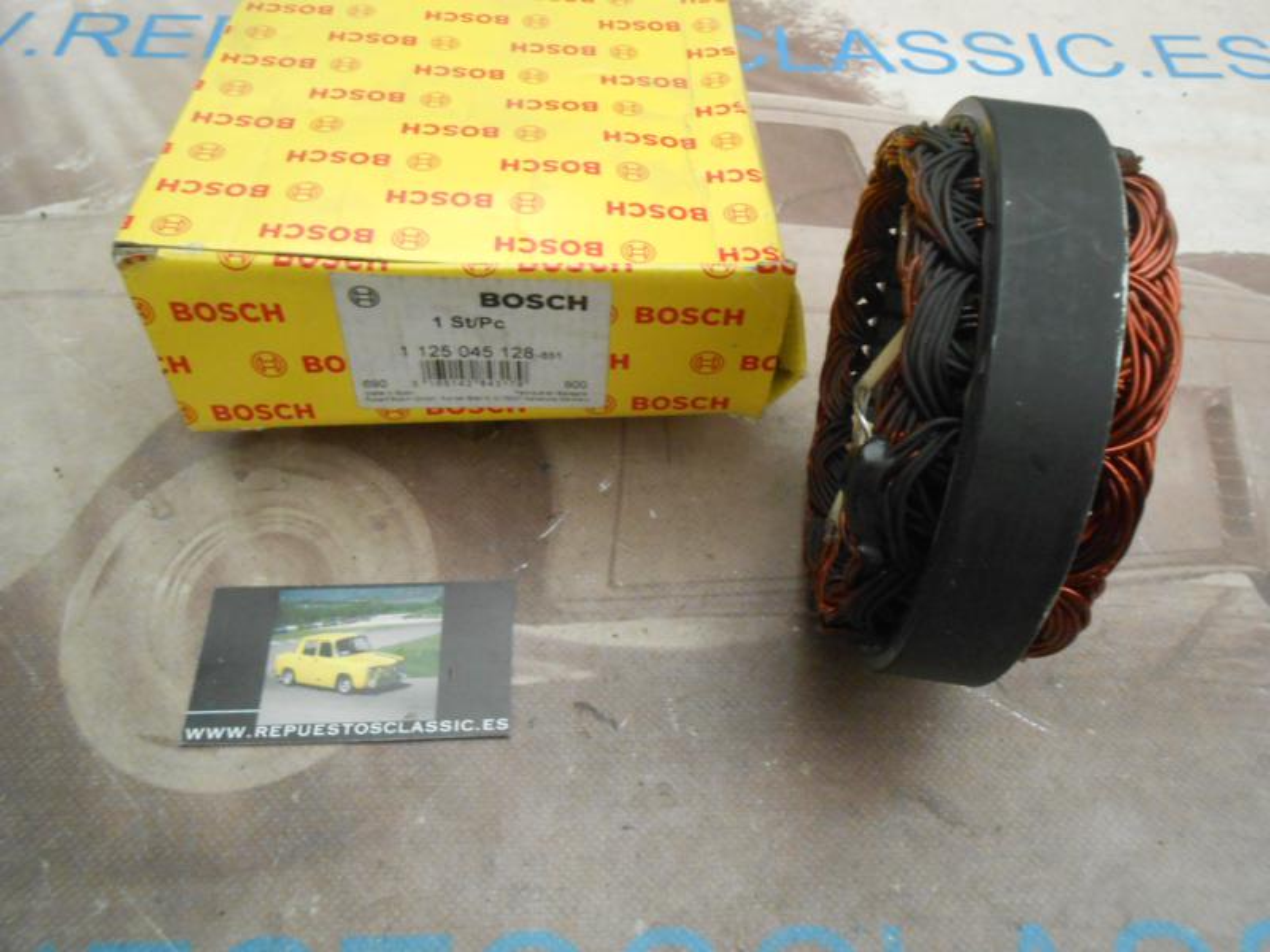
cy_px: 476
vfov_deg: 53.1
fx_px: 954
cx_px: 635
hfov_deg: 67.3
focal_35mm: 26
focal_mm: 4.6
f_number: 3.5
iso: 400
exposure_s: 1/20
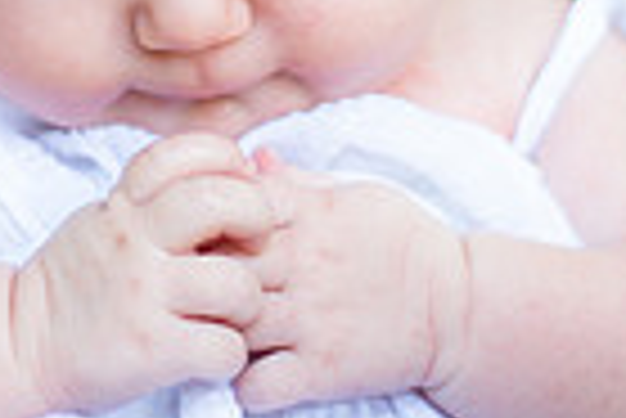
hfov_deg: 9.9
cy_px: -110
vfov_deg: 6.6
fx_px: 3621
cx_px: 162
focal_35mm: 208
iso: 200
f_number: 1.6
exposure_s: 1/500
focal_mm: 50
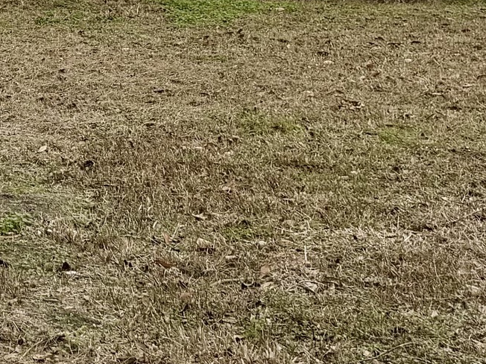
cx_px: -90
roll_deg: -1.3
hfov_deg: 16.7
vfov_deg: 12.0
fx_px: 1586
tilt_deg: +5.0
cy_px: -301
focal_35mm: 113
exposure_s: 1/4673
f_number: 1.78
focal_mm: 6.76
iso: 80
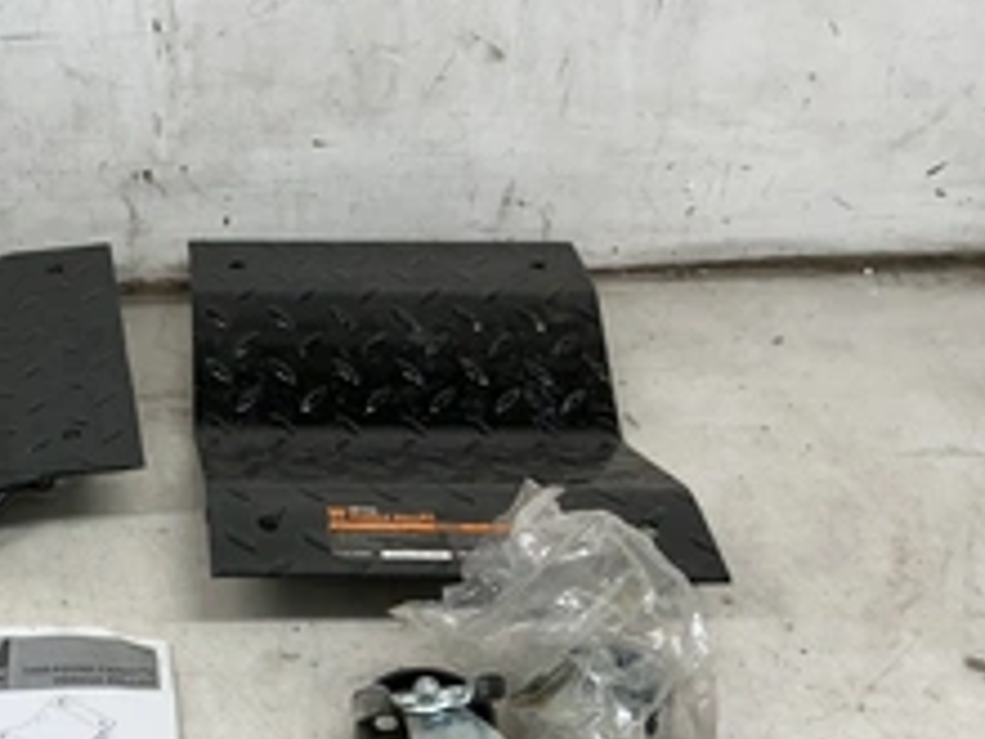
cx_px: 98
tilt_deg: -38.9
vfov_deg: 28.1
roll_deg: +2.0
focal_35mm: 51
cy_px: 569
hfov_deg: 35.3
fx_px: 1451
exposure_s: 1/120
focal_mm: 3
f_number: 1.8
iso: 40
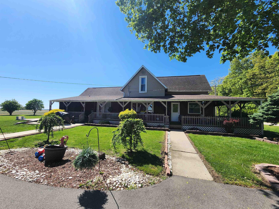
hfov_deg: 106.2
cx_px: 140
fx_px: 105
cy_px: 104
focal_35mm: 13
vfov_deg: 89.9
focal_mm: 2.2
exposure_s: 1/1718
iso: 50
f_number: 2.2
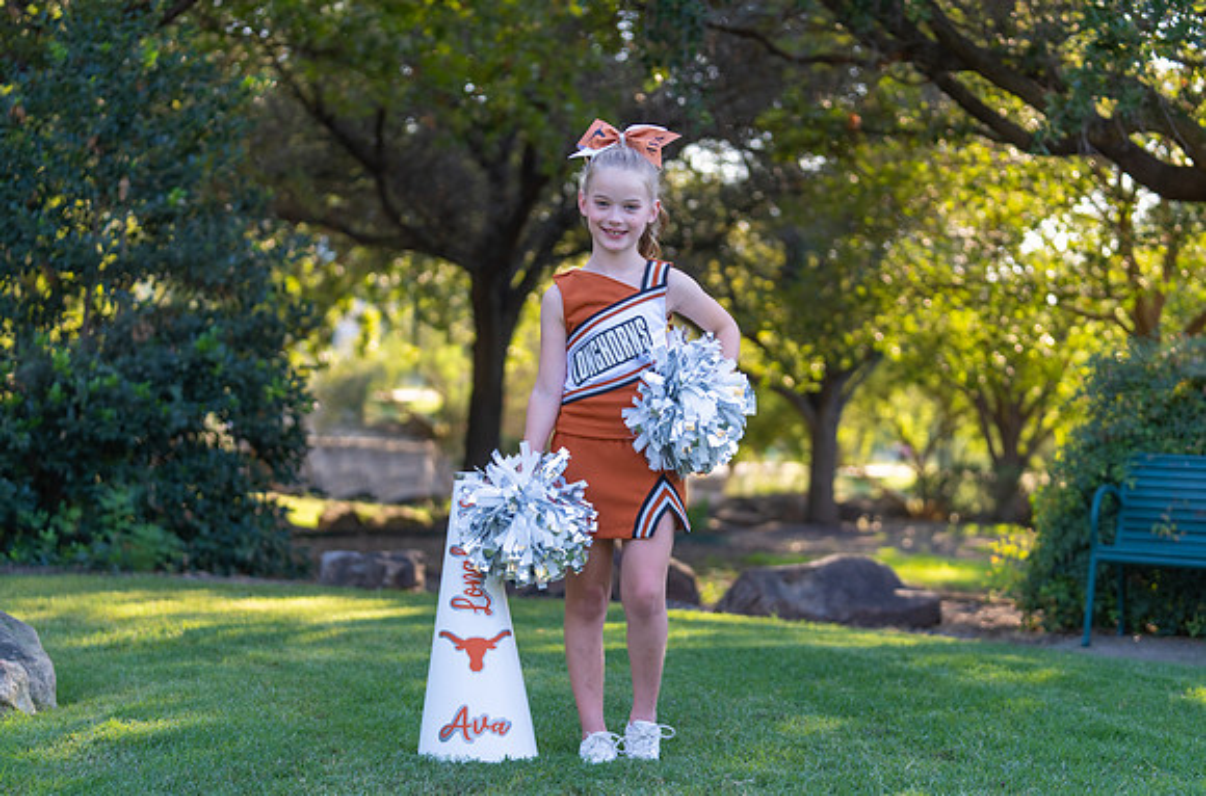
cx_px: 620
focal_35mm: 73
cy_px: 413
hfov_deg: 27.7
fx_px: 2443
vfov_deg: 18.5
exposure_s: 1/320
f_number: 2.8
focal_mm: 70
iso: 200
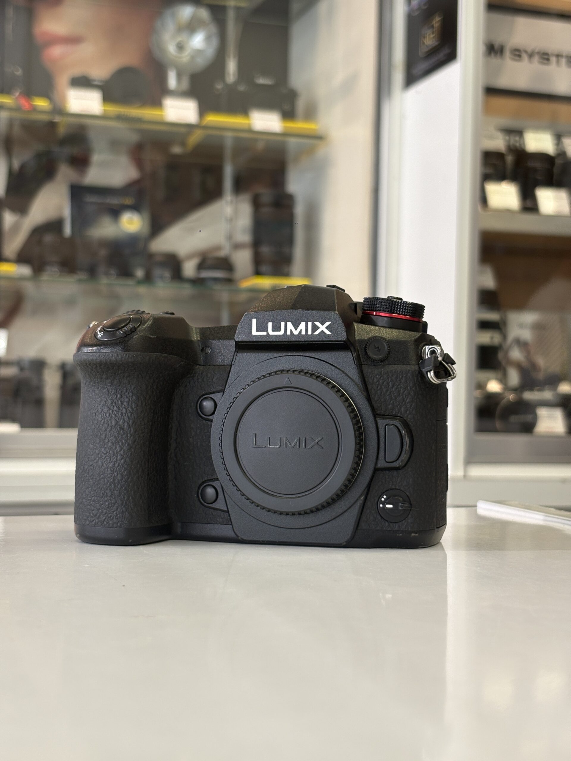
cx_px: 286
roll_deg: -0.9
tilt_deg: +0.5
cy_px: 380
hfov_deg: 28.0
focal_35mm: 52
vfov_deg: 36.8
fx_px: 1144
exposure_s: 1/100
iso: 40
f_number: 1.6
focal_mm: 5.96
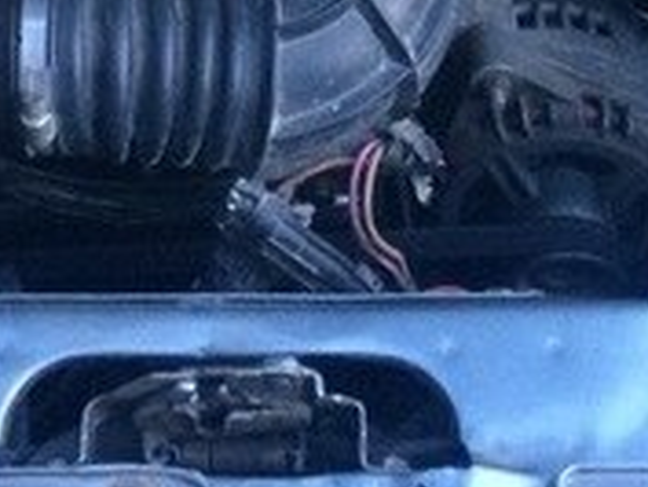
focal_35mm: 108
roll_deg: -0.6
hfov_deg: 18.2
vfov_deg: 12.5
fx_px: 2023
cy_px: -386
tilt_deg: -37.5
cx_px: 227
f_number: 2.2
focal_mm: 4.15
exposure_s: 1/20
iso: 320
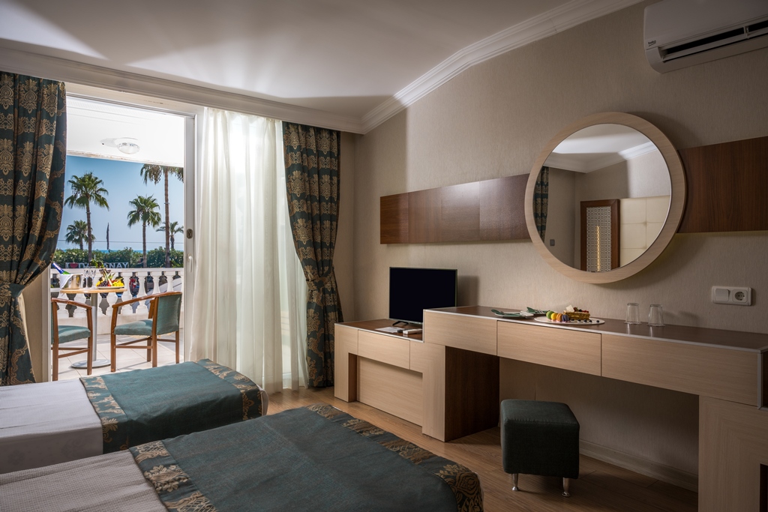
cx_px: 384
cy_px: 256
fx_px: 512
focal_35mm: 24
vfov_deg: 53.1
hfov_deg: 73.7
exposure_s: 1/160
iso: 100
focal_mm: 24
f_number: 11
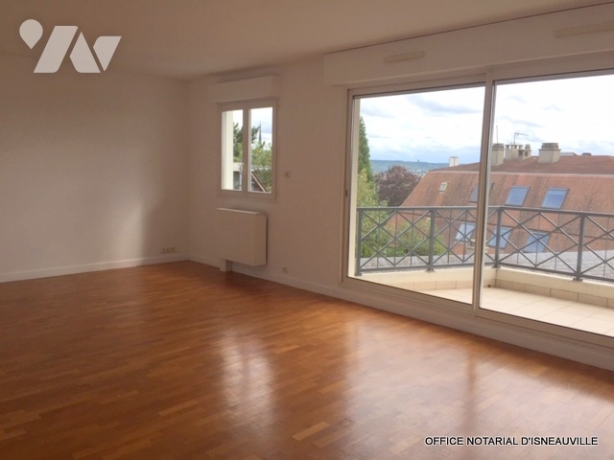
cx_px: 307
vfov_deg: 48.2
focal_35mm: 29
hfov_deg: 61.7
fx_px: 514
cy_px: 230
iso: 32
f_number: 2.2
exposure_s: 1/527
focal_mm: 4.15
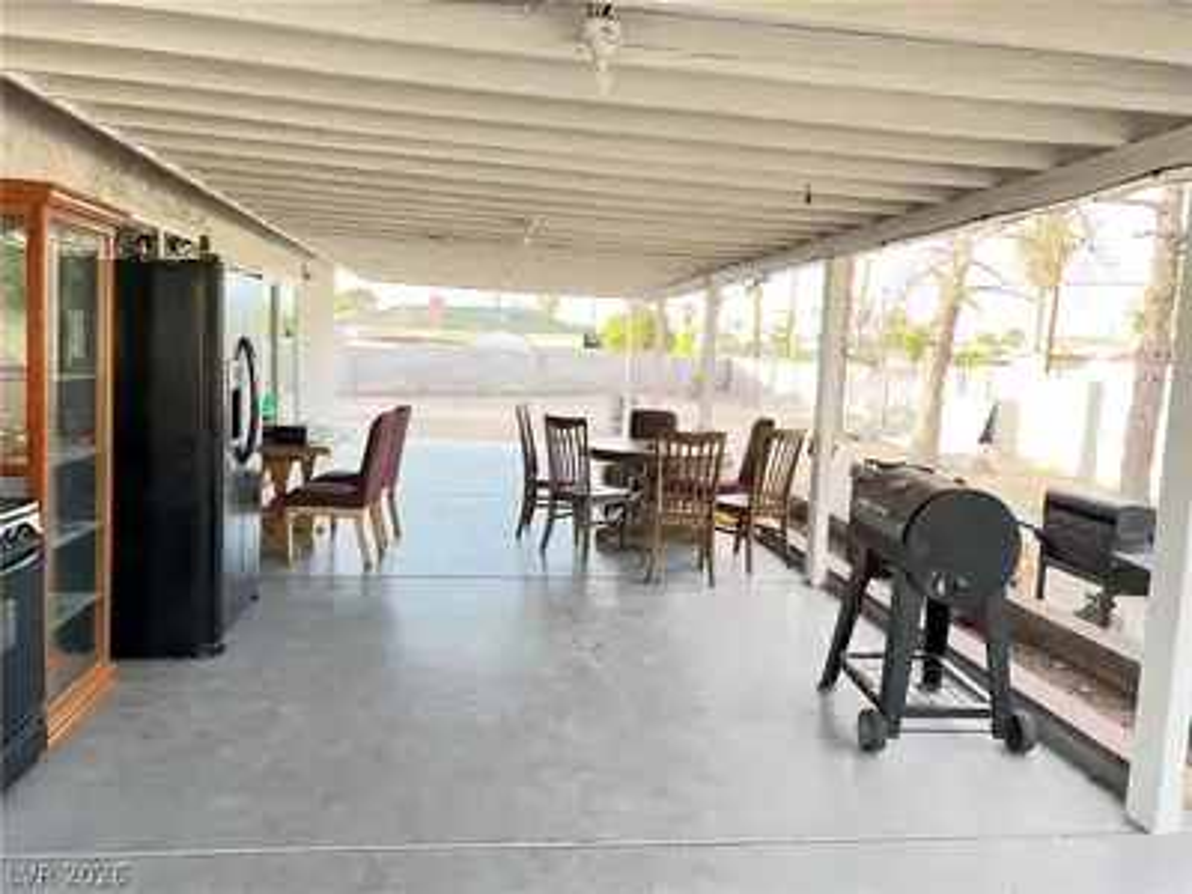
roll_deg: -2.0
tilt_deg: -6.5
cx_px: 596
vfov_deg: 53.1
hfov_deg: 67.3
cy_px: 447
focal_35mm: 26
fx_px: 895
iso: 100
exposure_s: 1/121
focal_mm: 5.7
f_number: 1.5
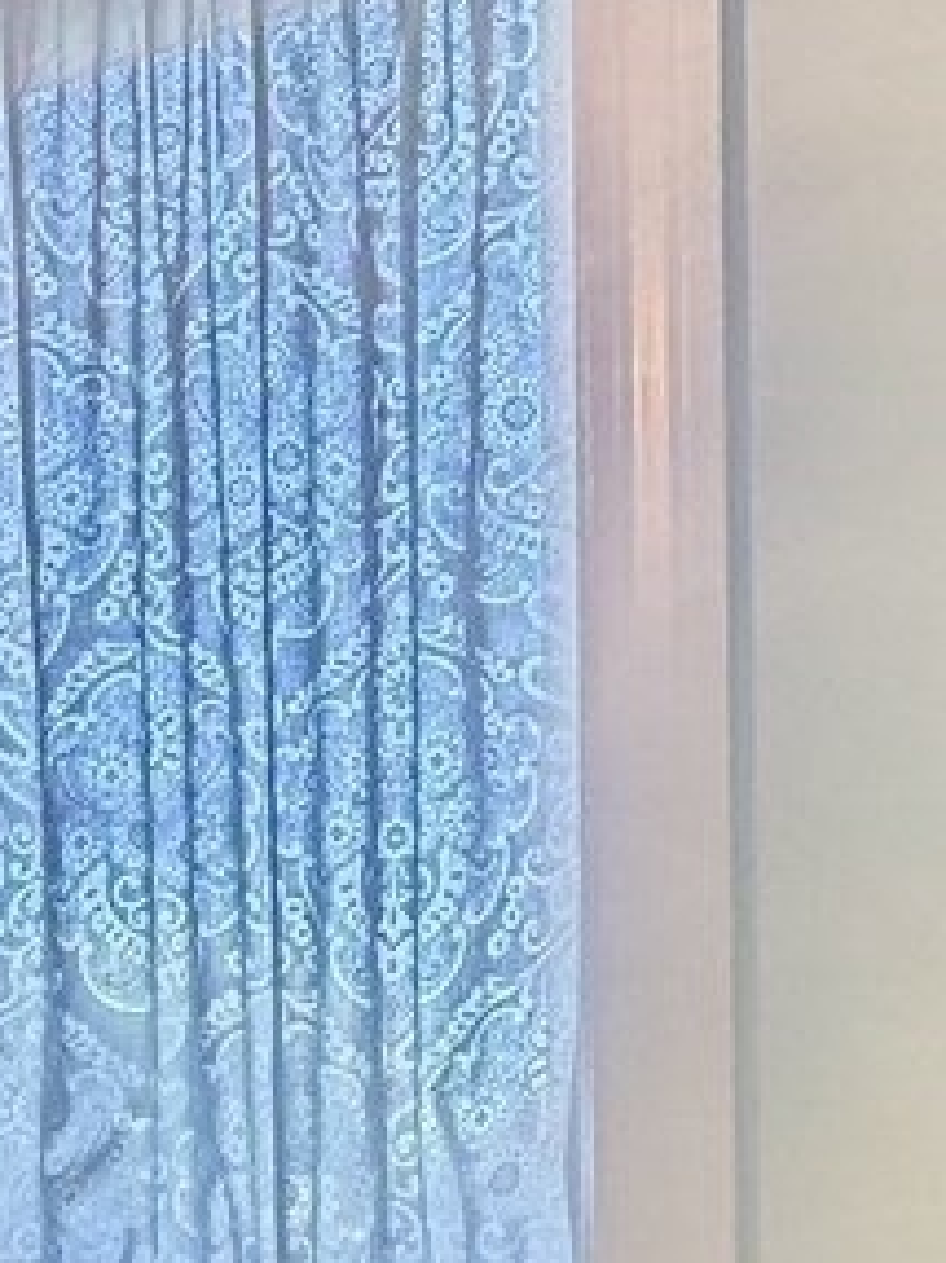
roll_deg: -2.0
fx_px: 2735
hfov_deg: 16.9
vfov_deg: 24.0
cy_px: 1452
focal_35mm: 75
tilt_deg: +3.7
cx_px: -638
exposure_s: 1/120
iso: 250
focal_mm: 2.22
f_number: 2.2
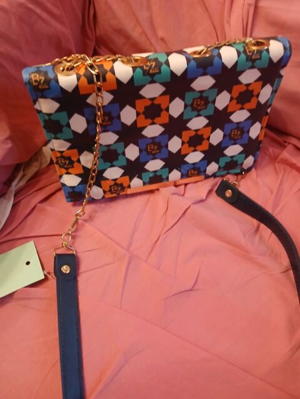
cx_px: 150
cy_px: 200
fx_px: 300
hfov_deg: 53.1
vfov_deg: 67.3
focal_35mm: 26
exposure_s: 1/25
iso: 400
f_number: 1.8
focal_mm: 3.98
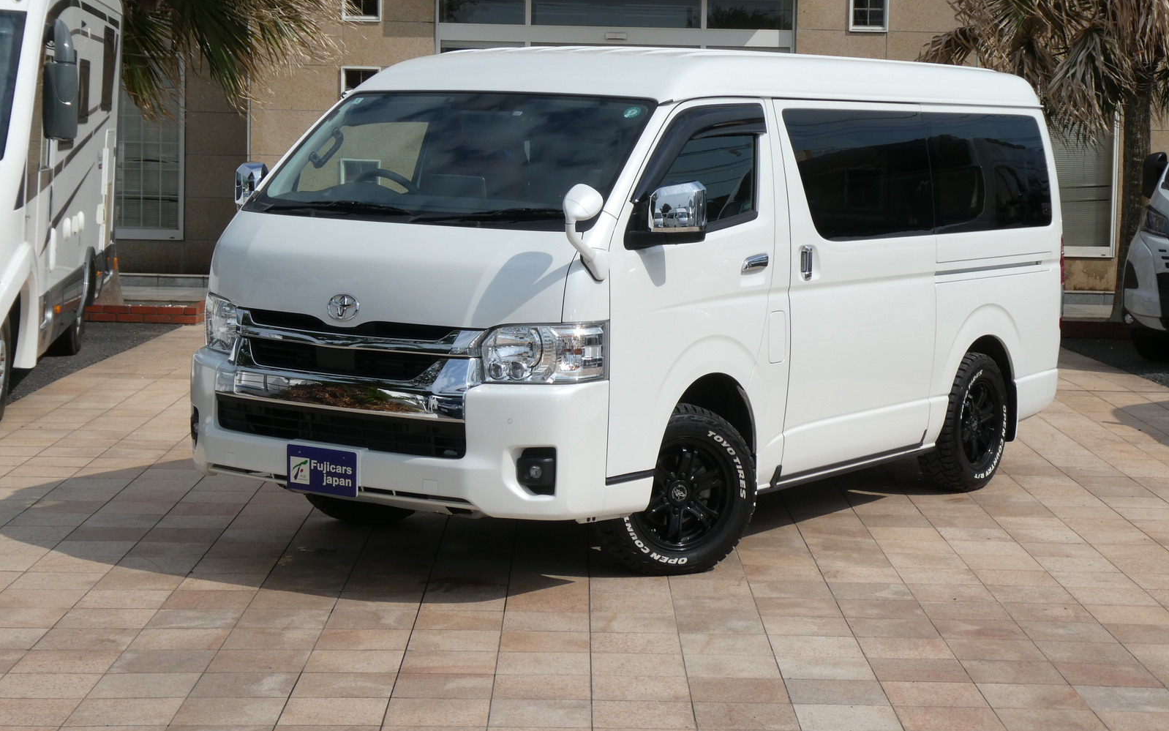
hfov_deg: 29.8
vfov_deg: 18.9
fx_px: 2198
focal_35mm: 69
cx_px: 584
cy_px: 314
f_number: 5
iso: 80
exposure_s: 1/1000
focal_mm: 11.7
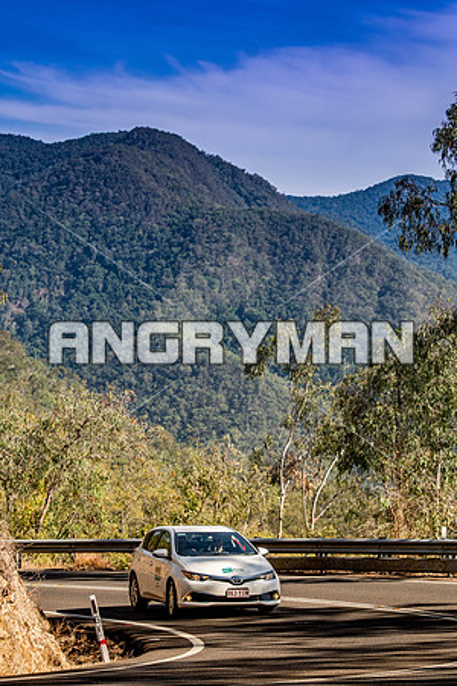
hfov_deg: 10.6
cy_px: 343
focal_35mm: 129
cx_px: 228
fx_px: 2456
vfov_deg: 15.9
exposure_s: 1/4000
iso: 250
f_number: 5
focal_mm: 86
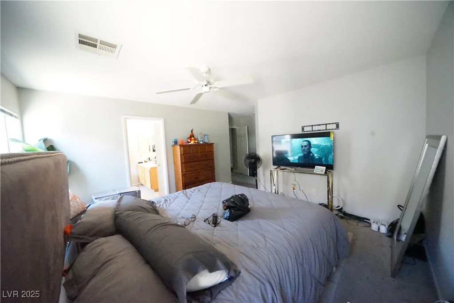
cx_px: 227
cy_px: 152
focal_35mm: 12
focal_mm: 12
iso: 25600
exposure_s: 1/125
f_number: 7.1
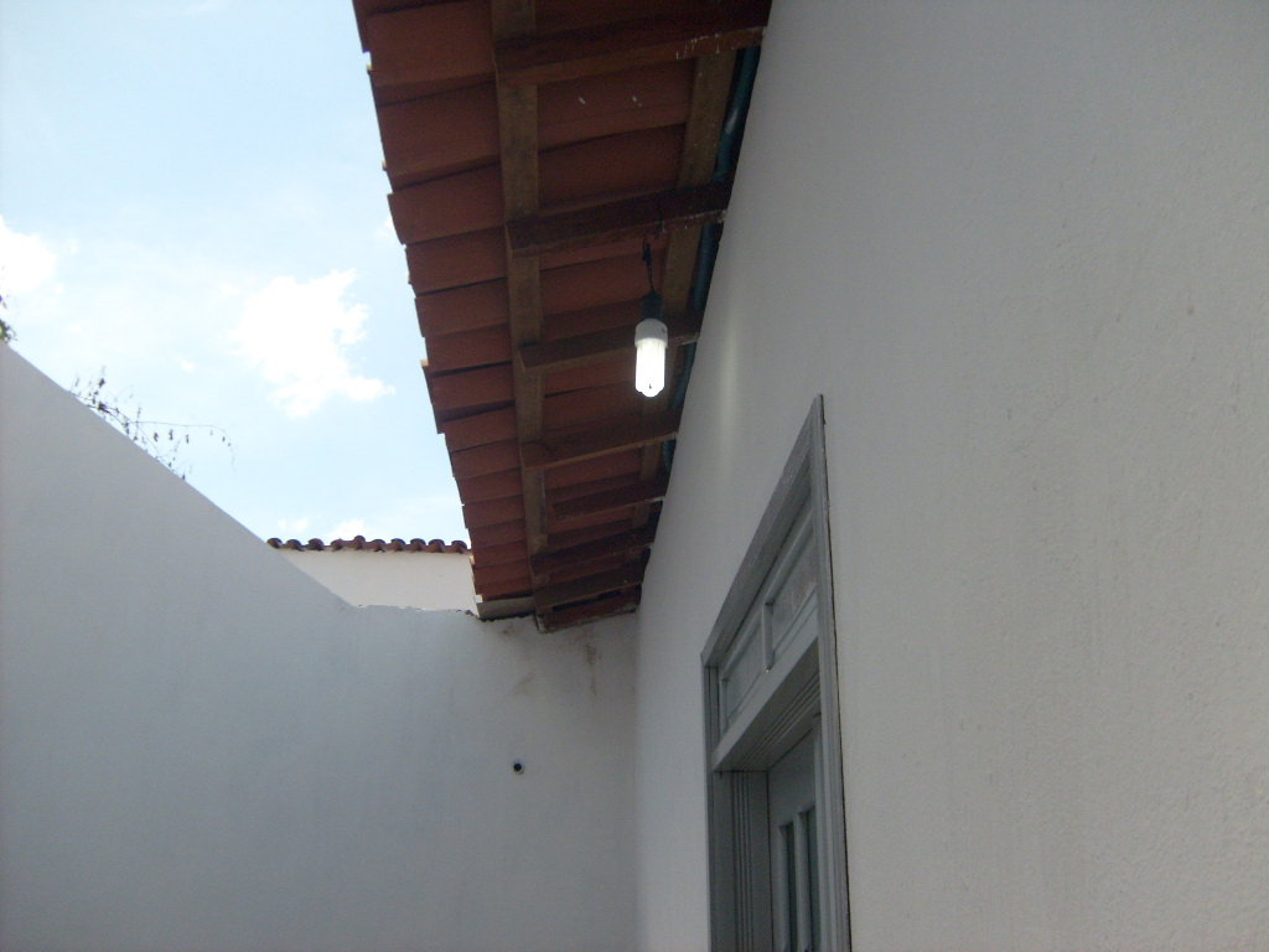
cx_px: 634
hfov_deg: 52.6
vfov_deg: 40.7
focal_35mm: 35
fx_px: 1283
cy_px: 476
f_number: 7.1
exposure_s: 1/180
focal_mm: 5.8
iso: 80
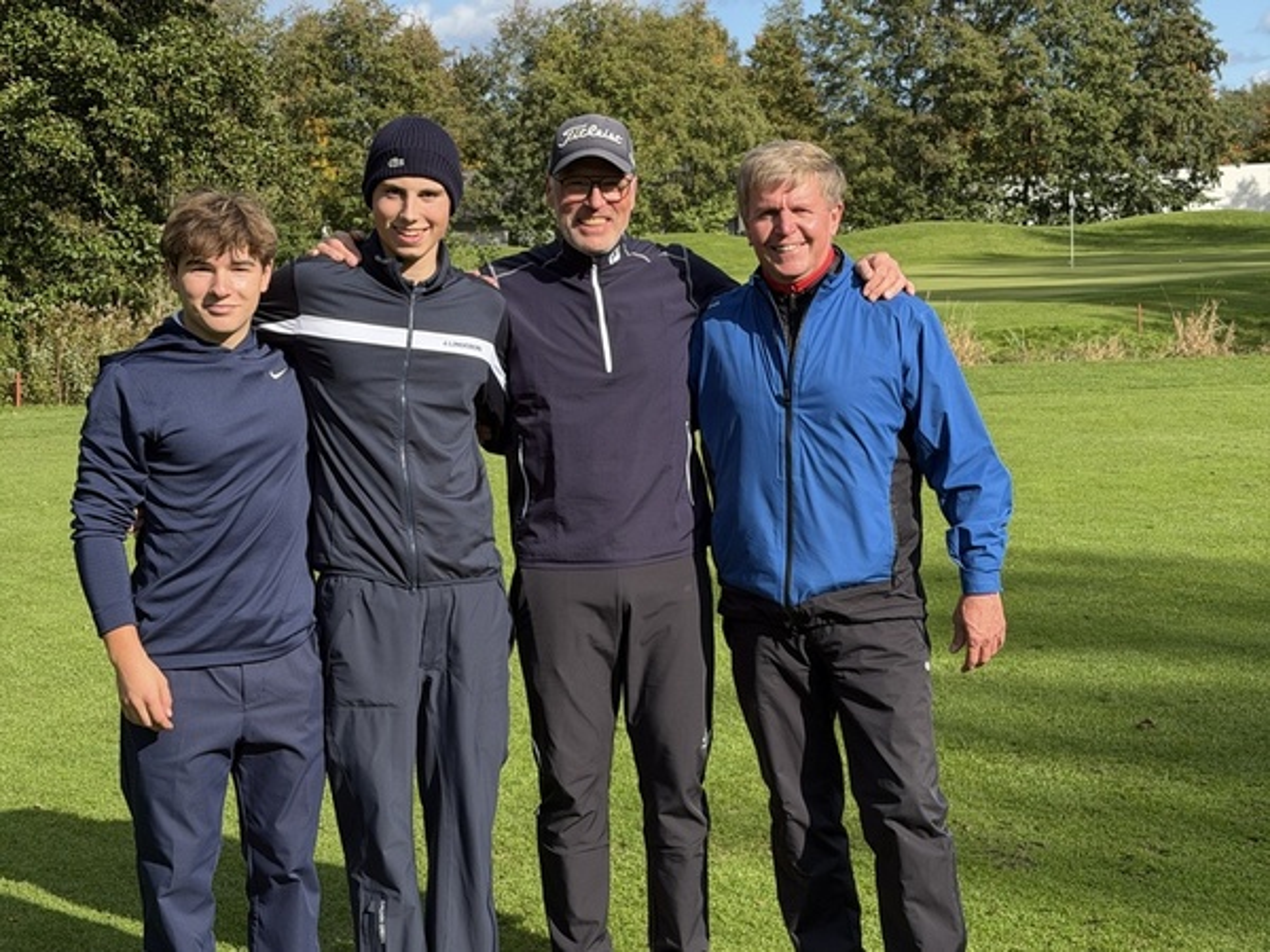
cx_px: 635
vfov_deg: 30.3
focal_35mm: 48
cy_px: 476
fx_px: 1761
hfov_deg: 39.7
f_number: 1.78
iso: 64
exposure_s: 1/3226
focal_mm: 6.76
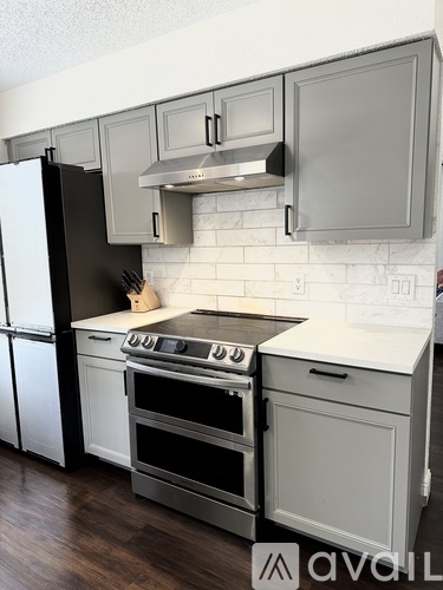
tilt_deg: -8.8
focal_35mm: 24
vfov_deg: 71.6
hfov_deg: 56.8
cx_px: 222
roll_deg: +1.0
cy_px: 295
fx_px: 410
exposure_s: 1/120
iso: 160
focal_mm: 6.86
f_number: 1.78
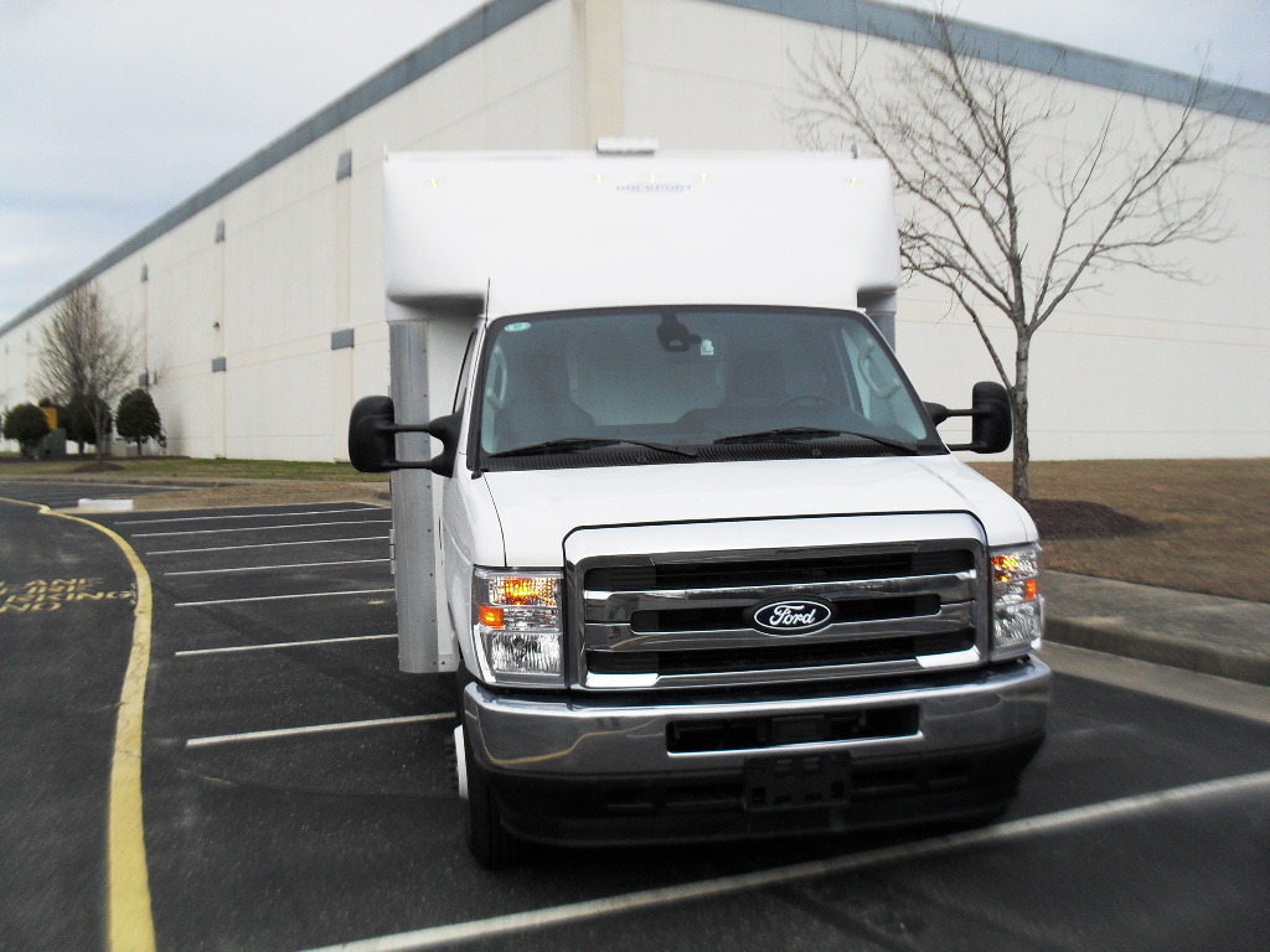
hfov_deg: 52.6
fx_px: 1284
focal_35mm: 35
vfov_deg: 40.7
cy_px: 476
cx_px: 635
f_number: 3.2
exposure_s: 1/125
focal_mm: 6.3
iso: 100
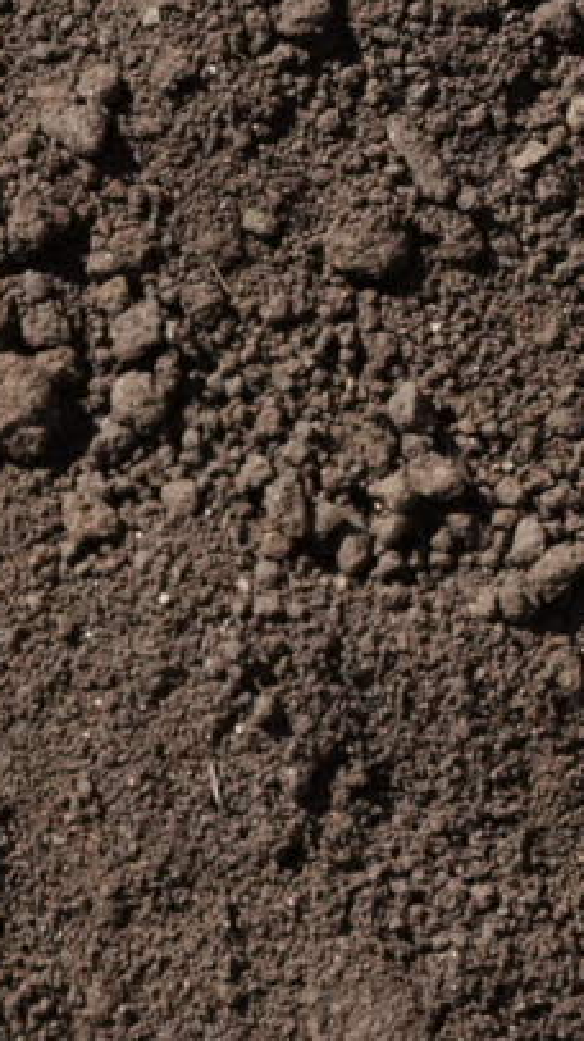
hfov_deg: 7.2
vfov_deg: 12.7
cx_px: 435
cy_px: 374
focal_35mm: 169
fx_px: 4661
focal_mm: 27
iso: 1250
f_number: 10
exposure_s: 1/3200
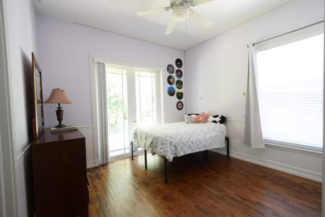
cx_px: 162
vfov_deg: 77.3
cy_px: 108
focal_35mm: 15
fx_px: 135
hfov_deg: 100.4
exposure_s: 1/60
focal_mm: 10
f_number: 3.5
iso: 800
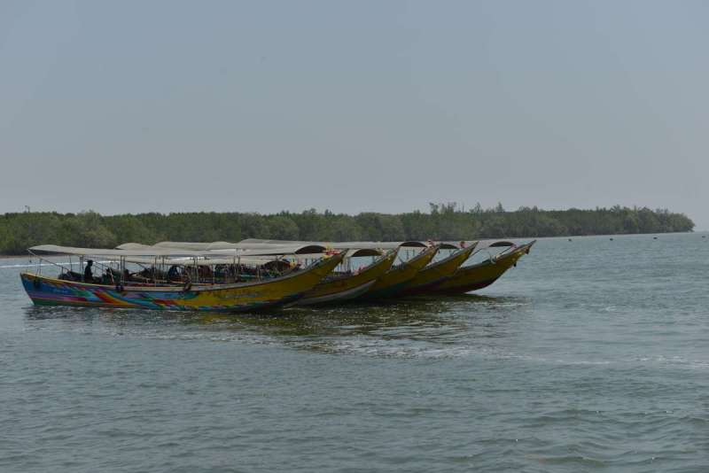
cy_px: 236
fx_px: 1221
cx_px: 354
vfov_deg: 21.9
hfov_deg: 32.4
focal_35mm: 62
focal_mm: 62
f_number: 7.1
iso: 100
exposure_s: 1/200
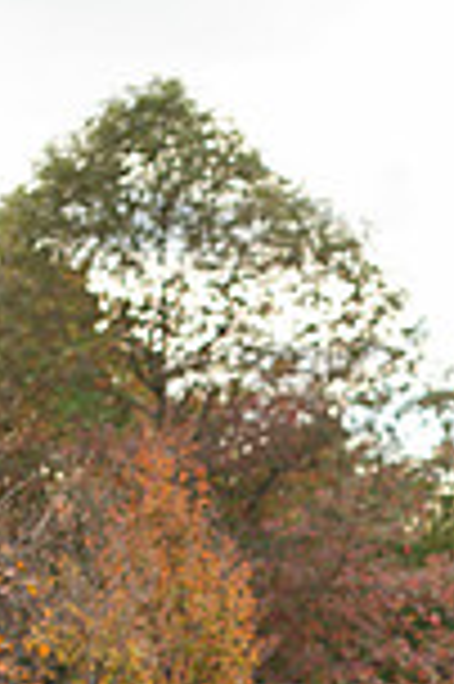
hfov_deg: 9.1
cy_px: 896
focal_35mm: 148
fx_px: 2806
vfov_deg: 13.4
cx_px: 587
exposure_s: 1/400
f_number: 3.2
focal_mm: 50
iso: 180
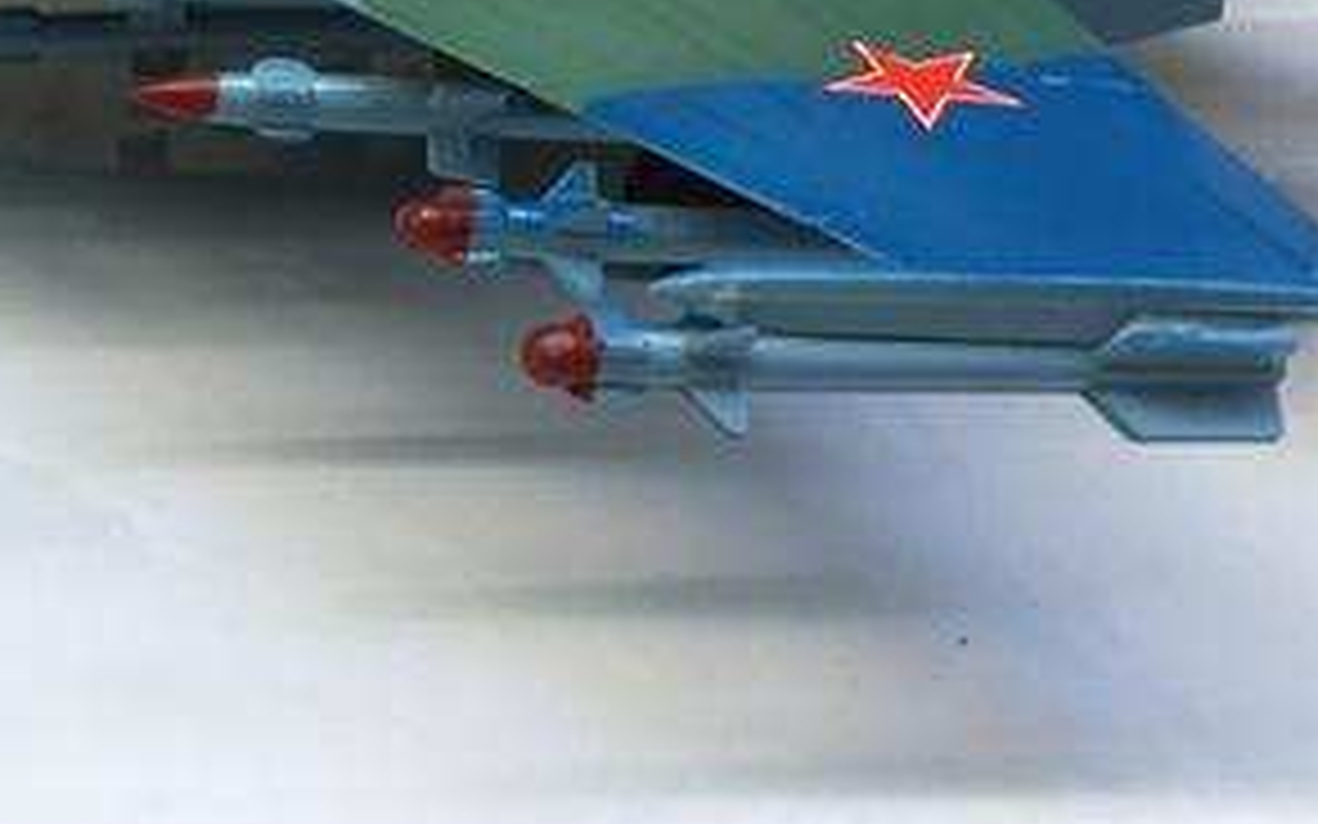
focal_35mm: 84
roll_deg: -2.0
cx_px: 31
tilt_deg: -18.4
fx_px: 3017
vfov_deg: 14.8
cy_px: -275
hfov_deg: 23.7
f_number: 2.2
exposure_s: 1/50
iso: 32
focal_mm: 4.15
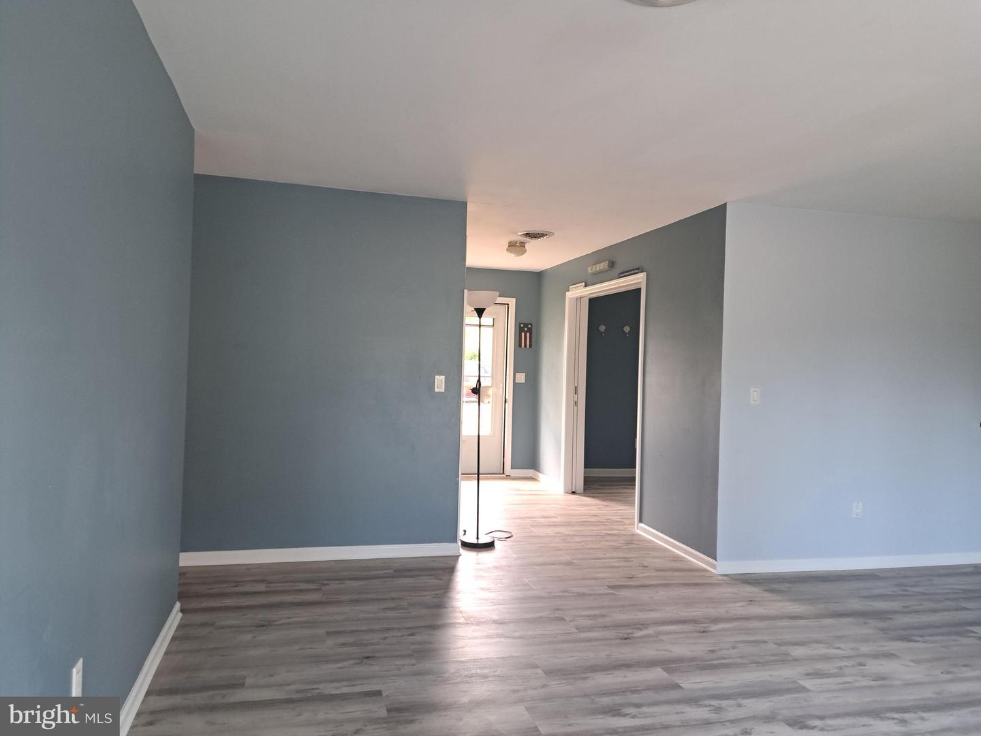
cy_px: 368
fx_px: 680
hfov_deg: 71.6
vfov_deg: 56.8
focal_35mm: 24
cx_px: 490
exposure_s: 1/60
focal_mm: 5.23
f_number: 1.8
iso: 160
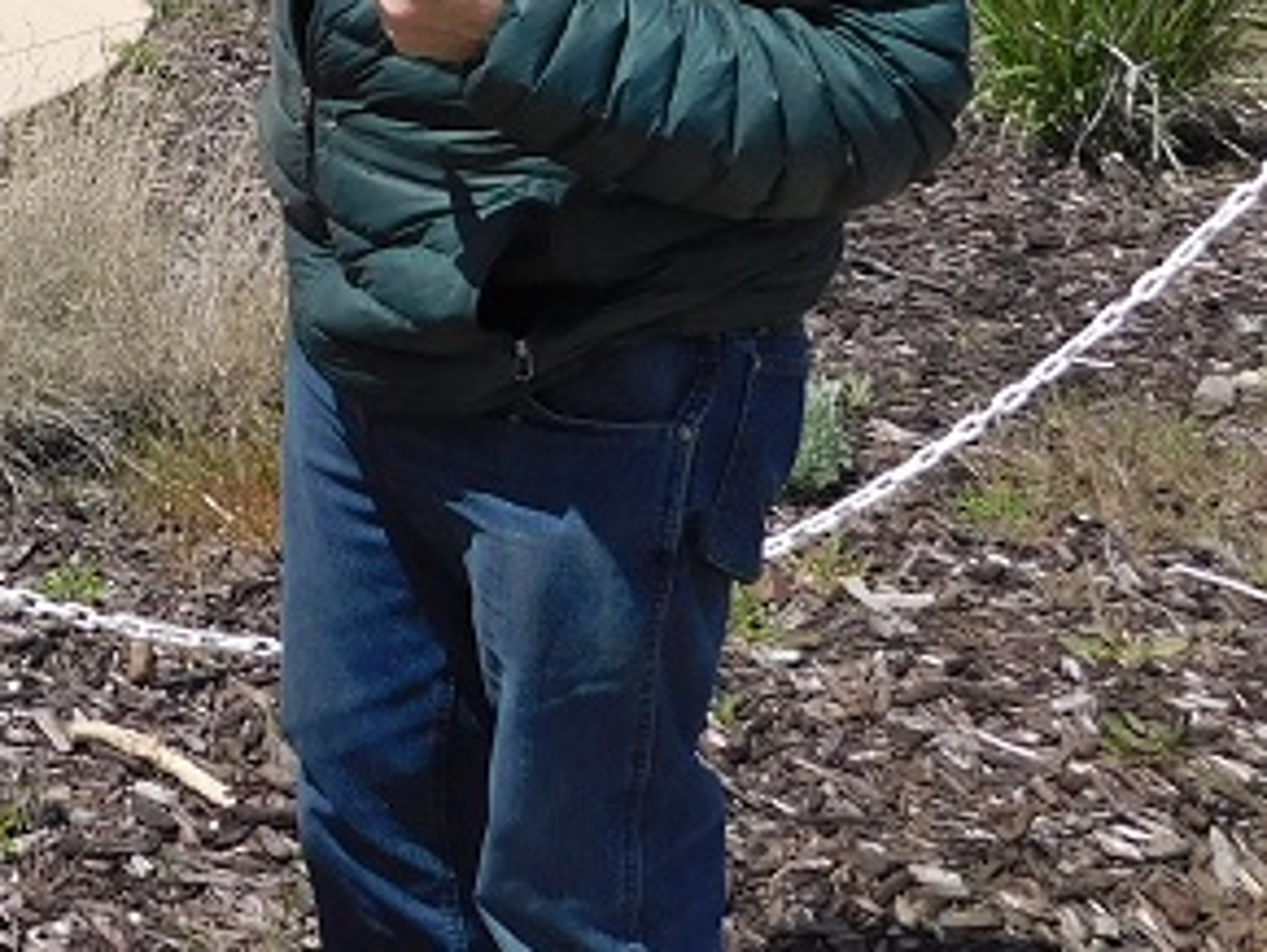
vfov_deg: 18.7
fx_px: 2674
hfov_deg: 24.9
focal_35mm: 73
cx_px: -109
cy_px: -293
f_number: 6
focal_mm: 4
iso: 125
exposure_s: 1/500
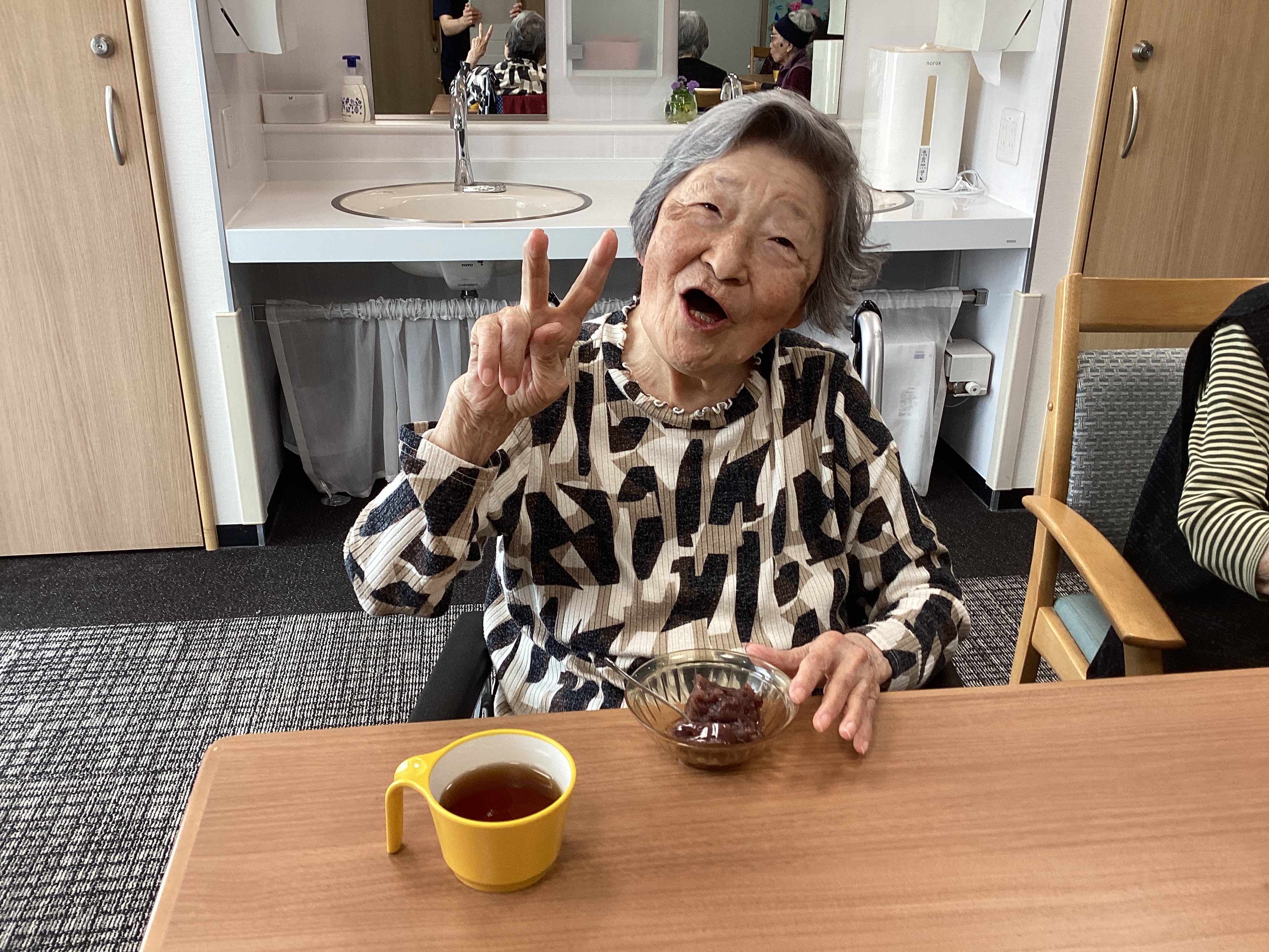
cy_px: 476
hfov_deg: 58.4
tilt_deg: -22.4
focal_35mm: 31
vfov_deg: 45.4
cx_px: 634
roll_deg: -0.3
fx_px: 1136
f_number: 2.4
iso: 50
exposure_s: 1/50
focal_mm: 3.3
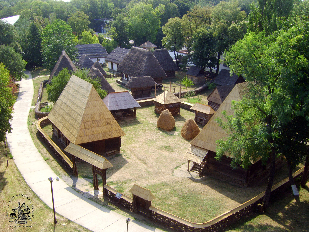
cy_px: 116
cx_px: 154
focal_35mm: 38
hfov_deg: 49.0
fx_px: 339
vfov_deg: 37.7
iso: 50
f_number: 5.1
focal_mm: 7.8
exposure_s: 1/160
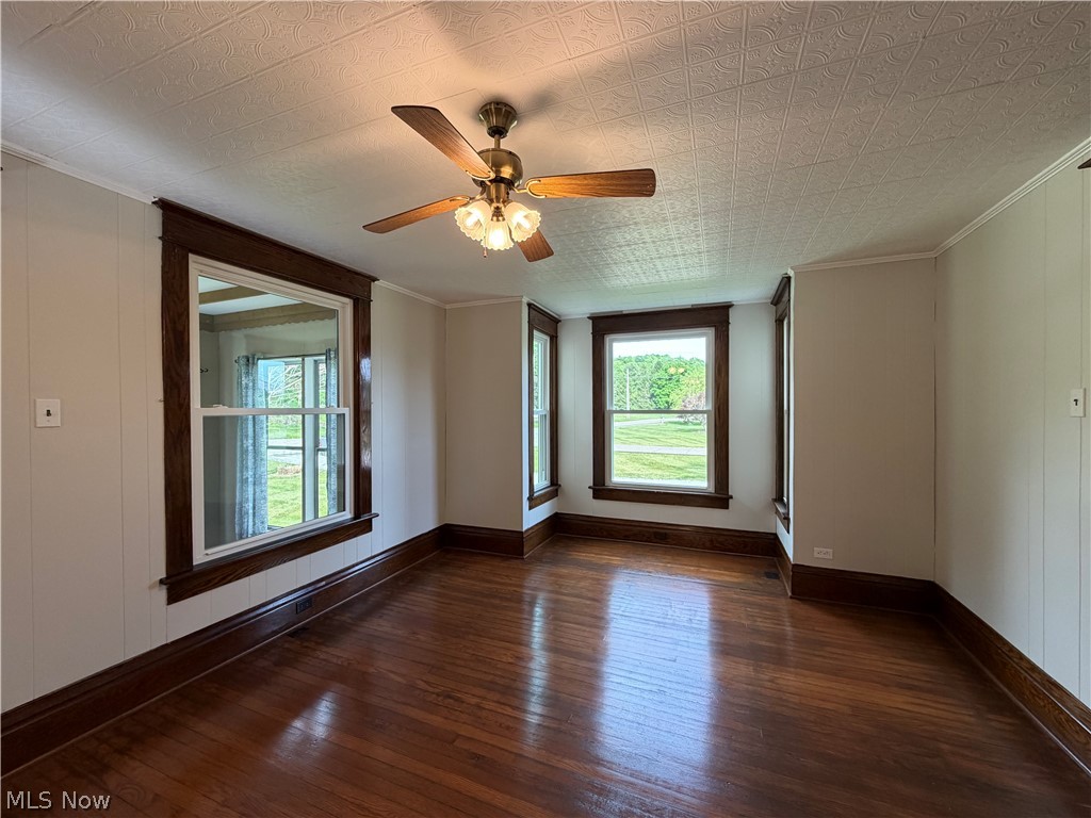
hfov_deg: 102.1
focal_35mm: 14
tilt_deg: -1.1
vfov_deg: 85.7
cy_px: 409
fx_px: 441
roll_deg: +0.3
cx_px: 546
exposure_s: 1/120
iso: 200
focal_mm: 2.22
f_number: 2.2
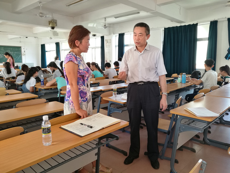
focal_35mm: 27
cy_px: 86
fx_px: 179
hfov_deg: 65.3
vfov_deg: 51.4
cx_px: 115
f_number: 2
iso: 125
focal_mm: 4.04
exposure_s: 1/30
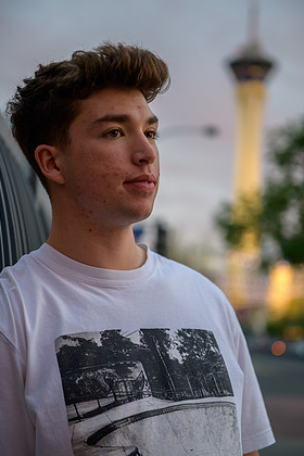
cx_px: 160
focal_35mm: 75
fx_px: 950
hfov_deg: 18.2
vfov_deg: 27.0
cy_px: 224
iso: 250
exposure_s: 1/160
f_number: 2.8
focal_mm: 70
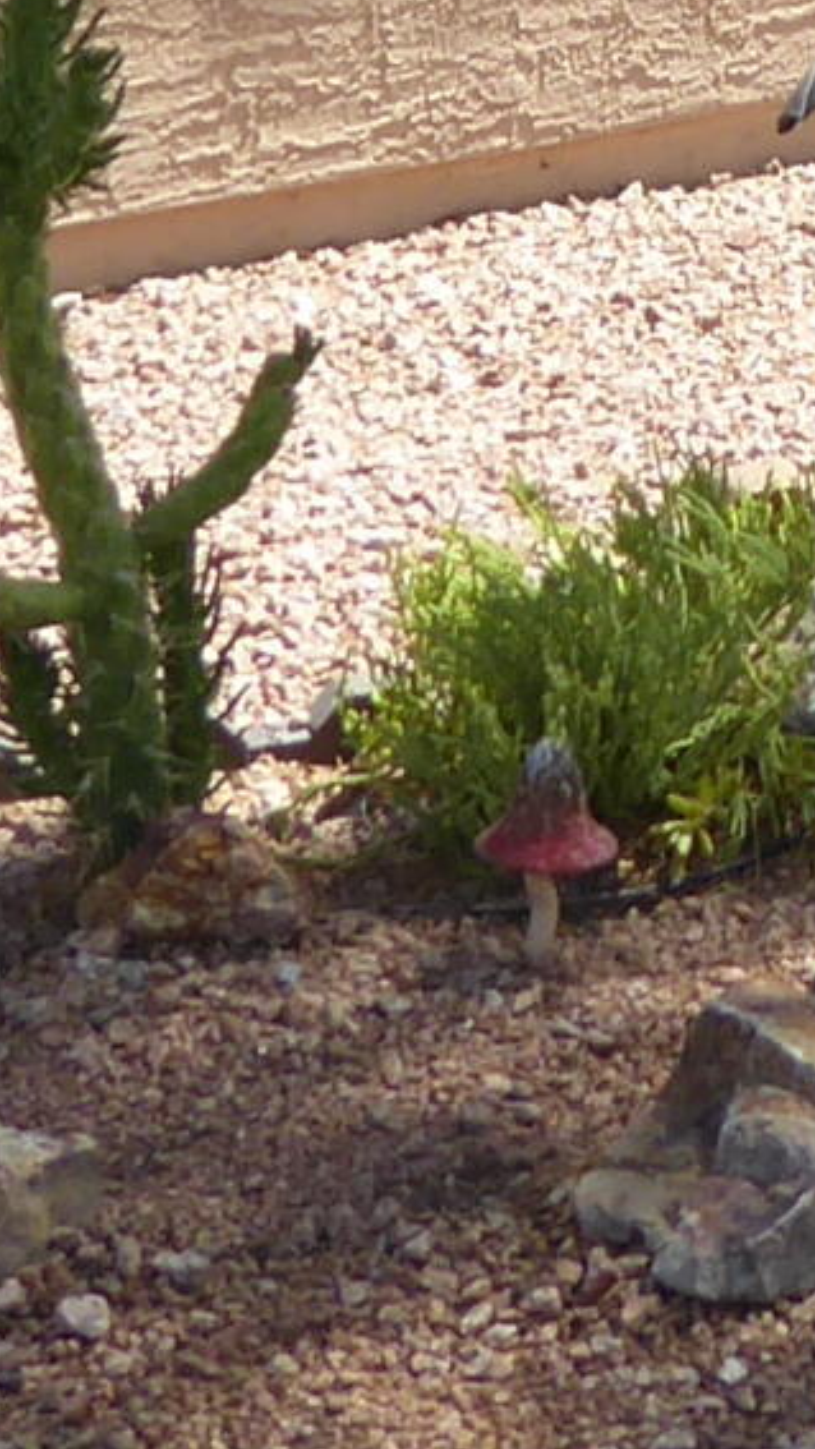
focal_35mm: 144
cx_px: 1569
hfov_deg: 8.1
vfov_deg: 14.3
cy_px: -437
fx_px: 5531
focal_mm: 4.3
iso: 80
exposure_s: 1/400
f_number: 3.3
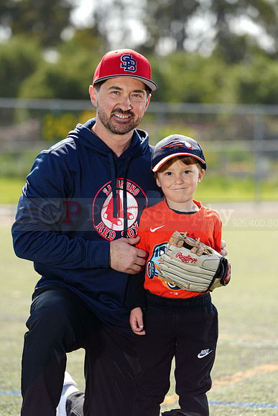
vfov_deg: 13.5
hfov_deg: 9.0
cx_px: 139
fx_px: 1759
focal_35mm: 152
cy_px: 208
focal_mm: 152
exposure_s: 1/250
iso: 50
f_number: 4
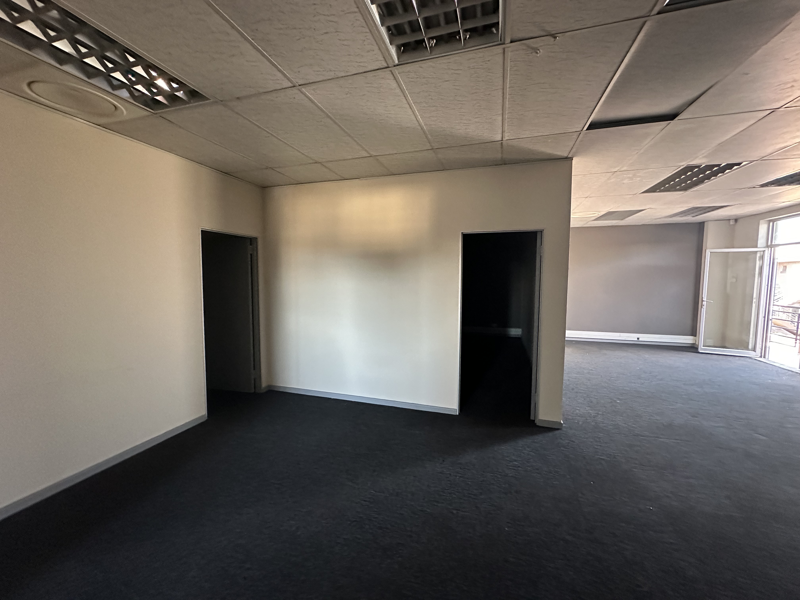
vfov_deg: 85.7
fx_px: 324
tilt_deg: -3.6
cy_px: 300
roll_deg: +0.0
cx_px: 400
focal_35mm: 14
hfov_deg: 102.1
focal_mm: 2.22
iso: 800
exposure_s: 1/60
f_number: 2.2
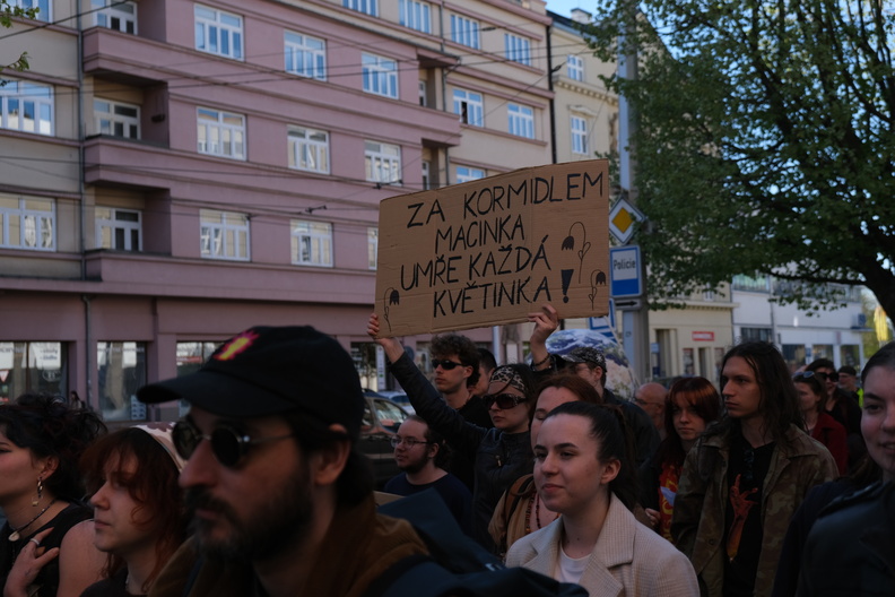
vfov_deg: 29.9
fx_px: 1119
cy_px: 298
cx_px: 448
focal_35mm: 45
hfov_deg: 43.6
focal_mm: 30.2
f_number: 4
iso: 160
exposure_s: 1/640
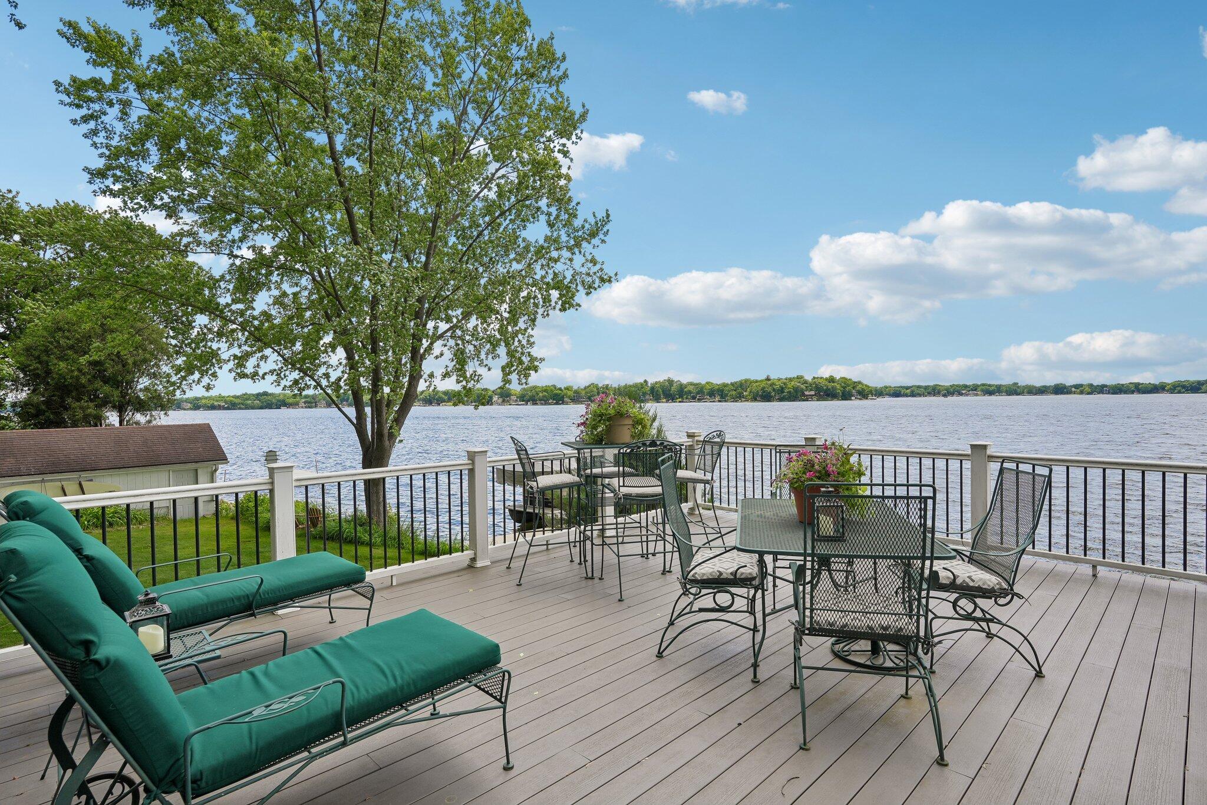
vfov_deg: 67.4
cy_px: 402
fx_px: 603
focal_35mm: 18
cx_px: 604
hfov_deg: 90.0
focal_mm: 18
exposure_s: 1/320
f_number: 7.1
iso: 100
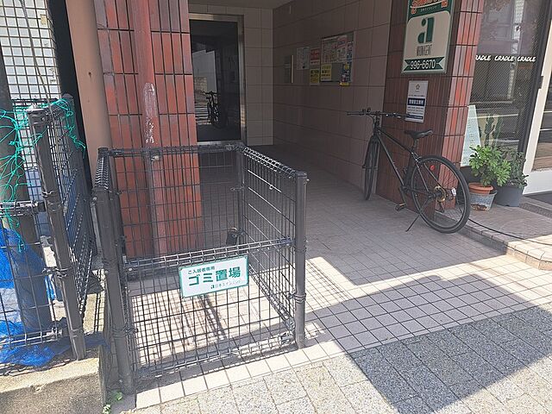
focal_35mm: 24
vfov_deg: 56.8
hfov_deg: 71.6
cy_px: 207
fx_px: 383
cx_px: 276
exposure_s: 1/344
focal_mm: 5.23
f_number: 1.8
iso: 50
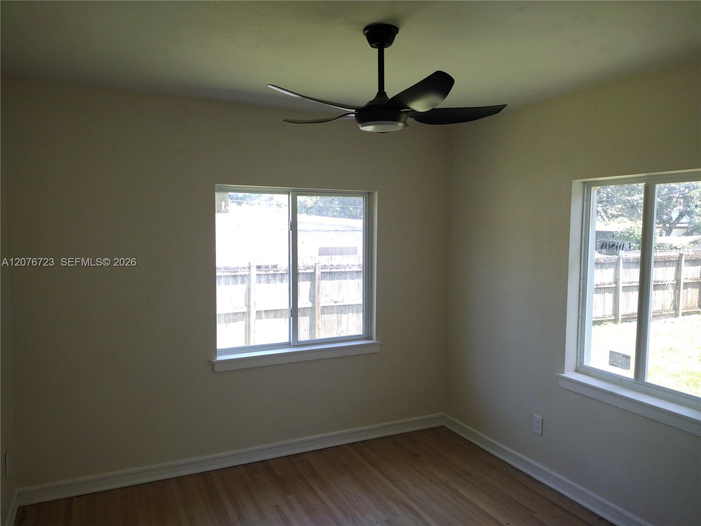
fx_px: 547
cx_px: 350
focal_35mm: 27
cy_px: 263
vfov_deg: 51.4
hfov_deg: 65.3
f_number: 1.7
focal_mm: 4.71
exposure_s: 1/120
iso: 143
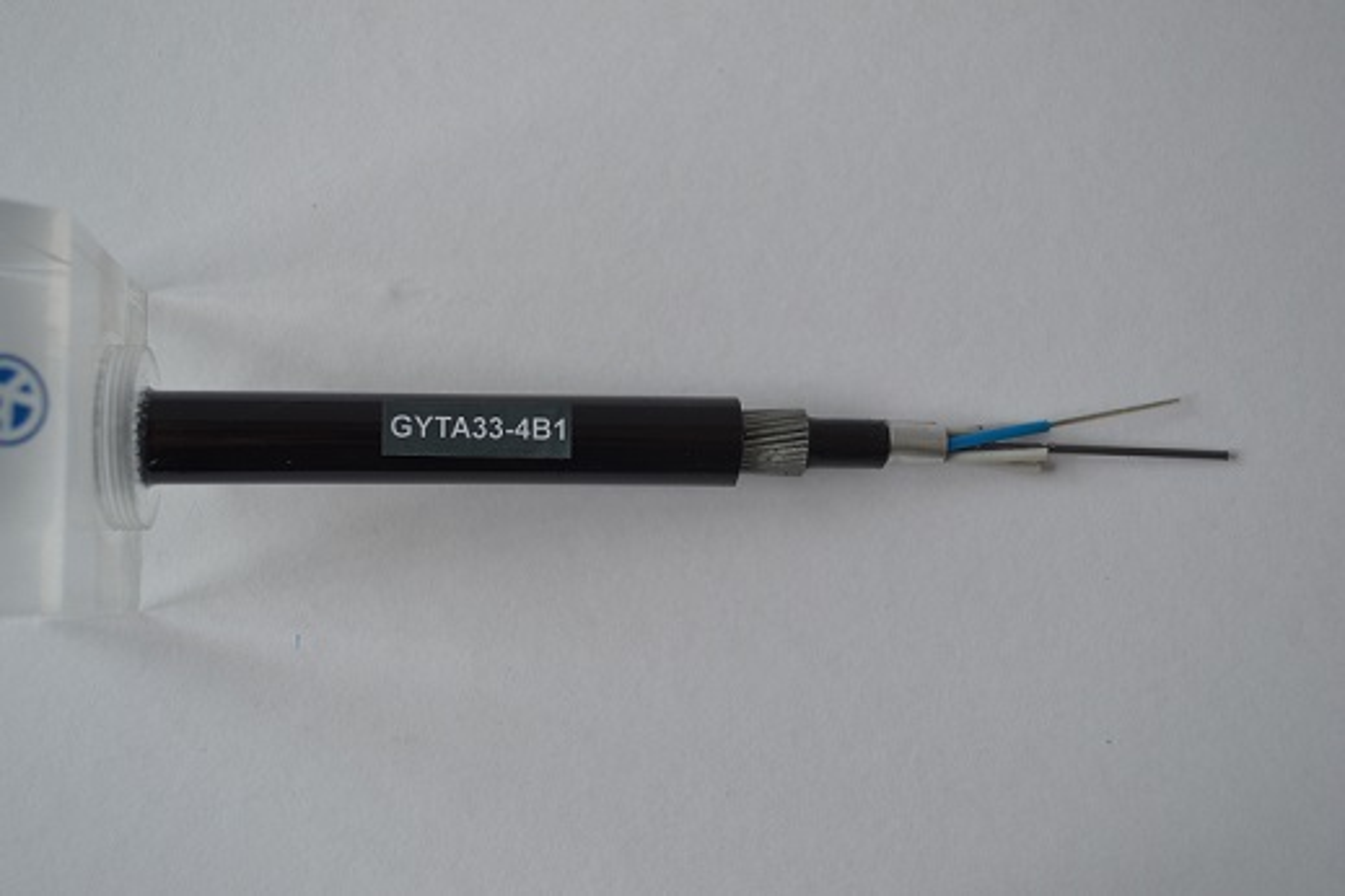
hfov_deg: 46.4
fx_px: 1569
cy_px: 448
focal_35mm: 42
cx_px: 672
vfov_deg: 31.9
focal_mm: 28
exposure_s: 1/100
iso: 100
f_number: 4.5
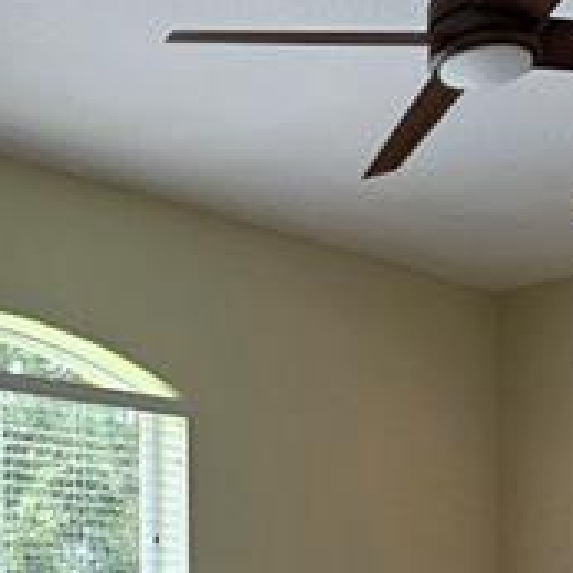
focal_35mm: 68
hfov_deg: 24.8
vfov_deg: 23.0
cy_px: 705
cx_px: 93
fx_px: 1273
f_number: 2.2
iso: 64
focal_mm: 2.2
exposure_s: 1/120
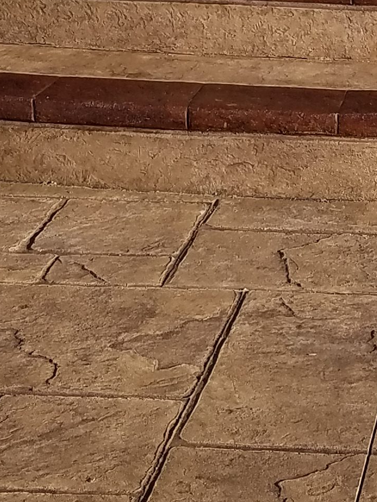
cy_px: 148
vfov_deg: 18.0
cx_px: 484
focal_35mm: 109
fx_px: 1584
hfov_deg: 13.1
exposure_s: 1/1888
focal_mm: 4.2
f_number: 1.7
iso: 50
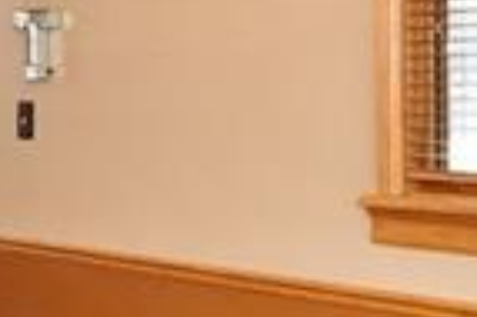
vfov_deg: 16.1
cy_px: 65
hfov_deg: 24.1
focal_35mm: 84
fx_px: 1112
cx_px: 307
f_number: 4
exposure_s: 1/160
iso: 1000
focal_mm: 10
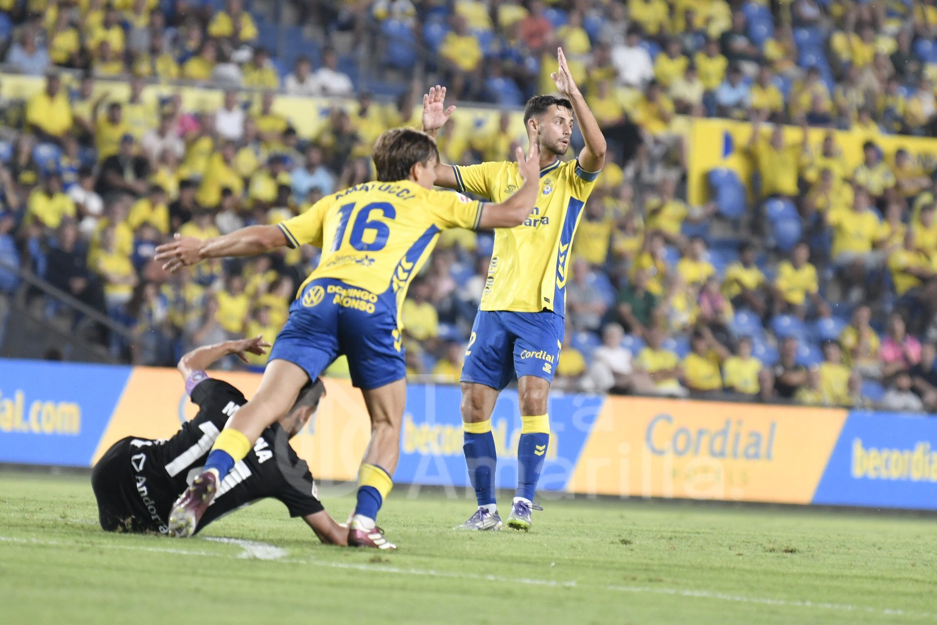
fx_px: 5205
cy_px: 312
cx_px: 468
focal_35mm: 200
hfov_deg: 10.3
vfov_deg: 6.9
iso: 1000
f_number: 3.2
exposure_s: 1/1000
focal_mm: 200
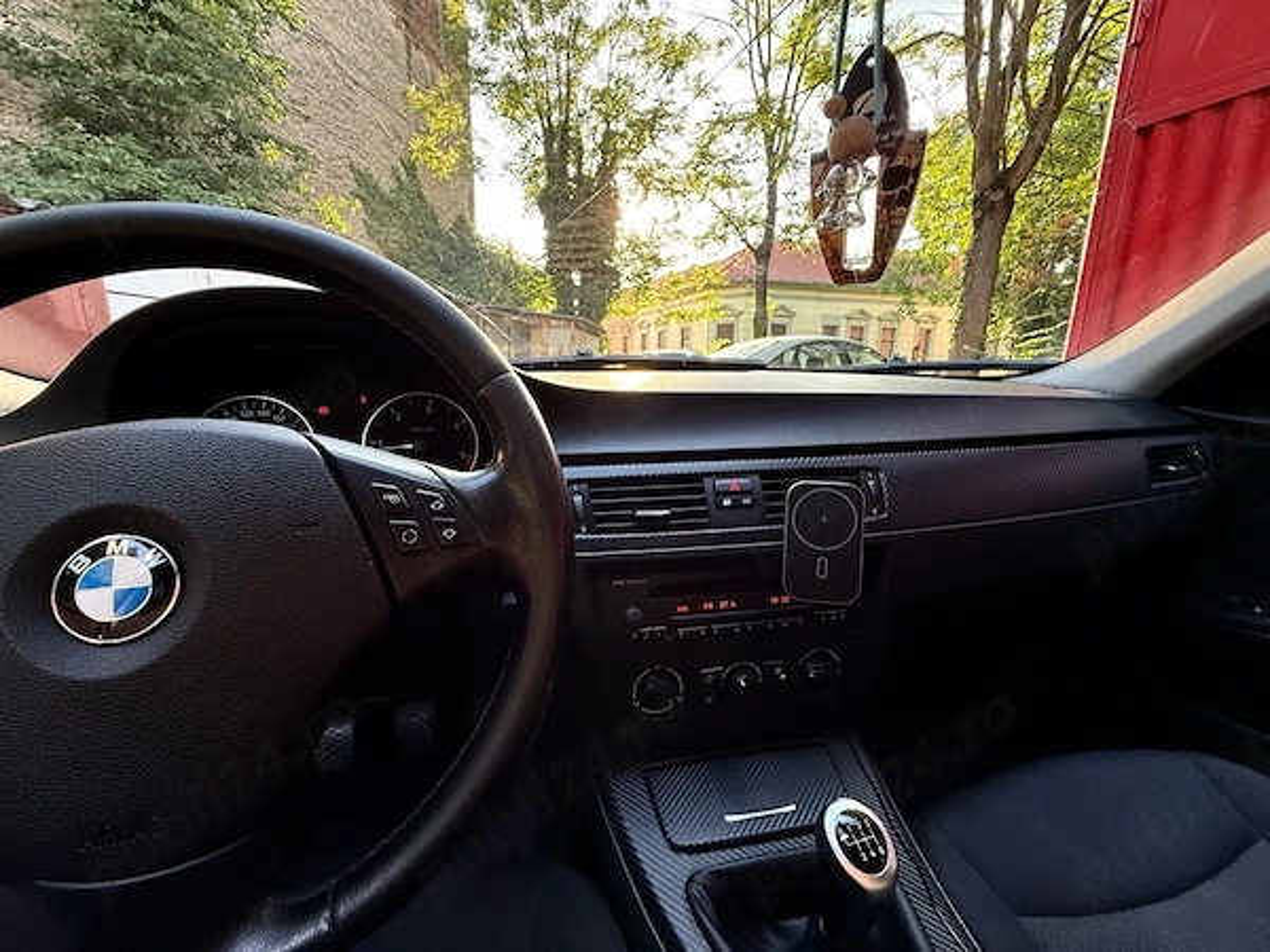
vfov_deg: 85.7
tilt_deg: -11.0
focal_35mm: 14
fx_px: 514
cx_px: 635
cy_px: 476
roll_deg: -0.8
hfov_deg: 102.1
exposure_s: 1/99
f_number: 2.2
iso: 160
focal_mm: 2.22
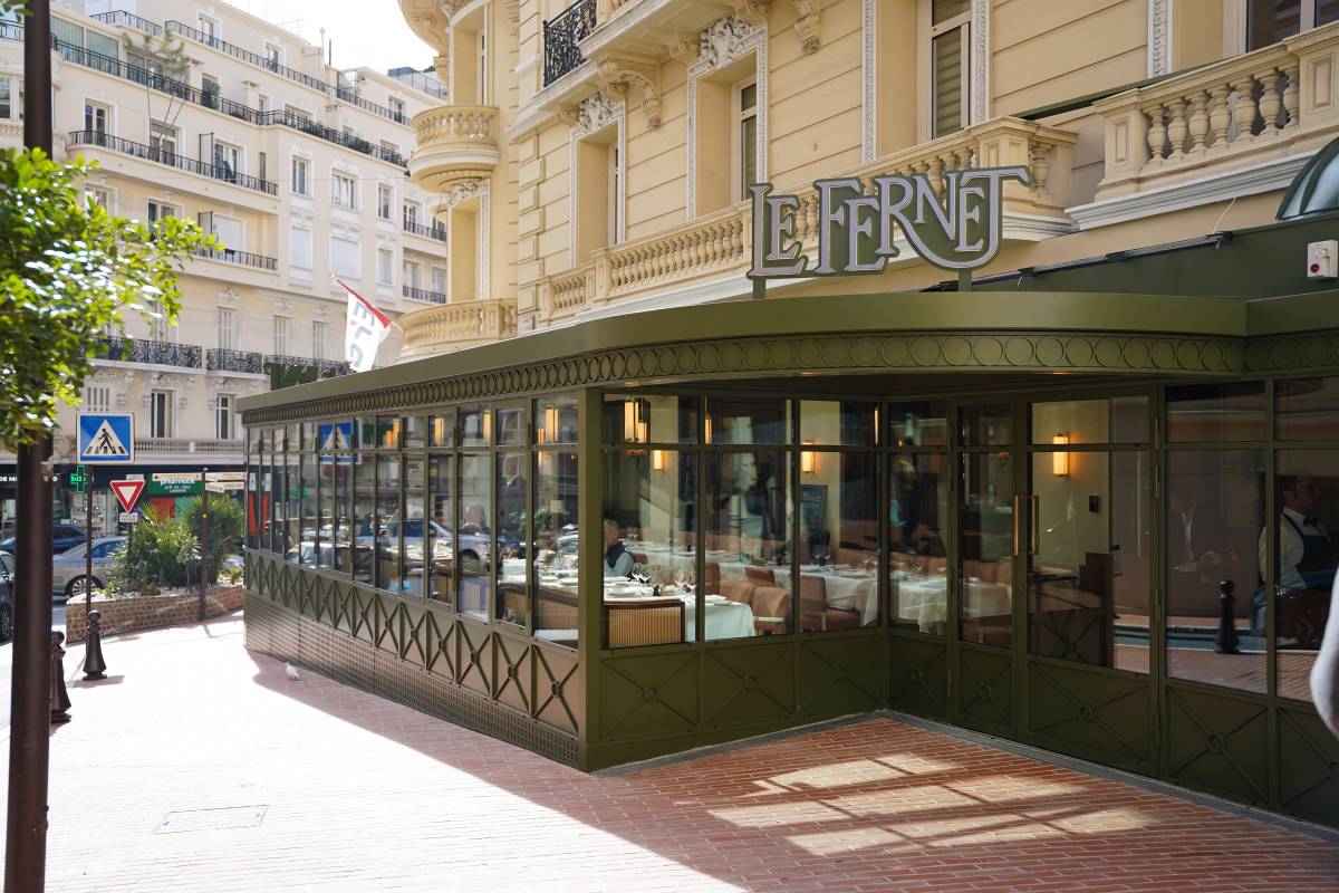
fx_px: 1227
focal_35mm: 33
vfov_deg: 40.0
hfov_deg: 57.2
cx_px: 670
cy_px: 446
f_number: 2.8
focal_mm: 33
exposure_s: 1/400
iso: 100
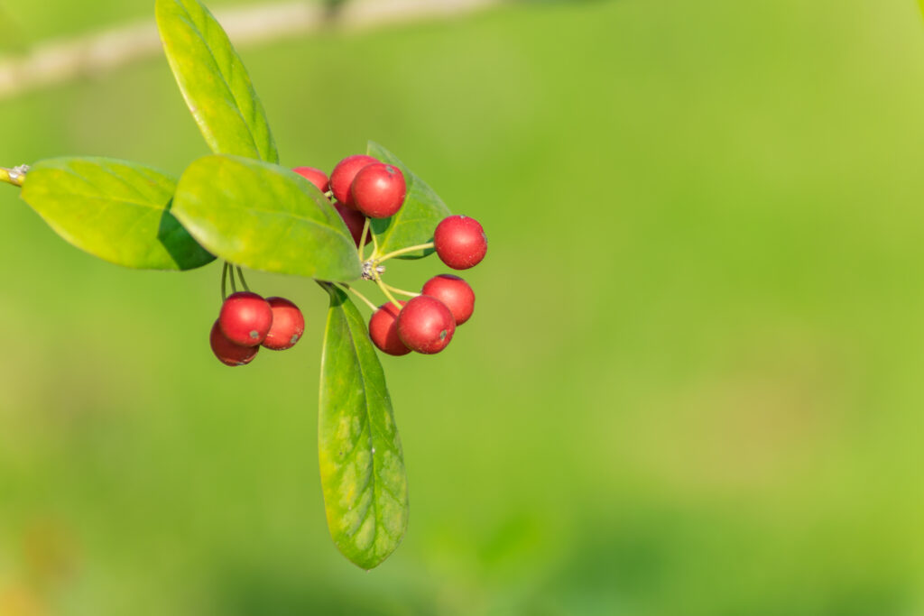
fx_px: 7508
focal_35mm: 292
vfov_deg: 4.7
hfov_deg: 7.0
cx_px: 462
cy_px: 308
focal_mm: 195
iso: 100
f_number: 6.3
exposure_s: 1/320
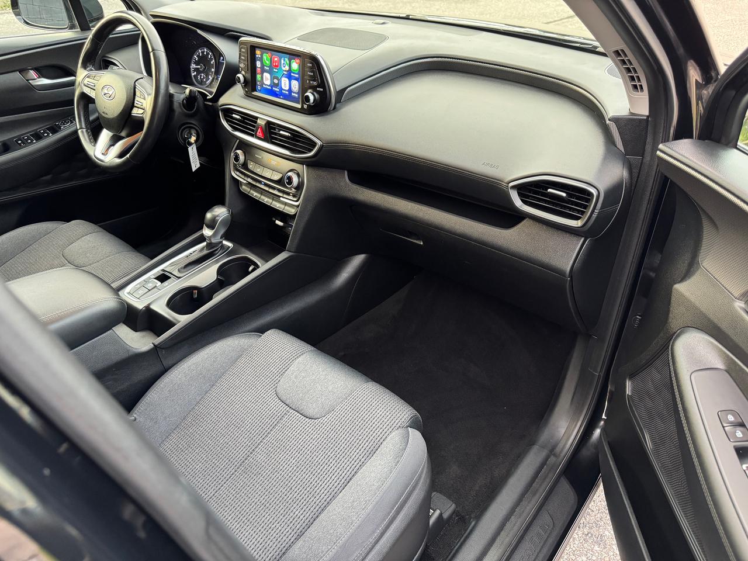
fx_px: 519
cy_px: 280
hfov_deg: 71.6
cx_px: 374
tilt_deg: -36.3
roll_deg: +1.5
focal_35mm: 24
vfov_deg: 56.8
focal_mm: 6.76
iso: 500
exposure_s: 1/60
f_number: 1.78
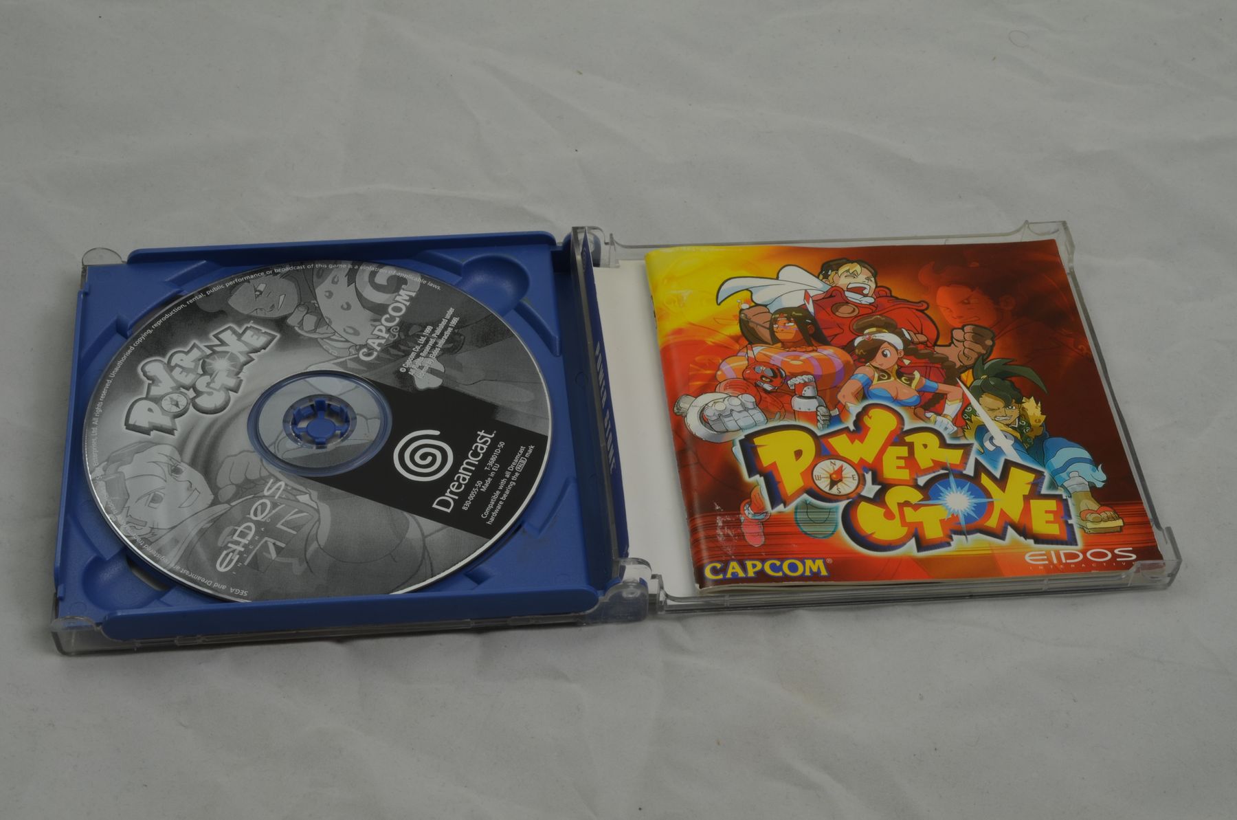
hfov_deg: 33.5
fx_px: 2058
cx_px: 618
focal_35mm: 60
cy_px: 410
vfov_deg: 22.5
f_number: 20
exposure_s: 1/2.5
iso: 100
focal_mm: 40
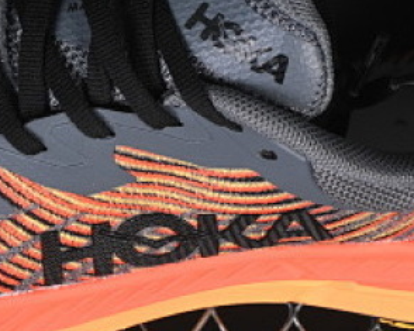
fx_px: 3172
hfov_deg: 7.5
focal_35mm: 259
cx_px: 110
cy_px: -70
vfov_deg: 5.9
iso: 160
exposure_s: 1/60
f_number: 6.3
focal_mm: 50
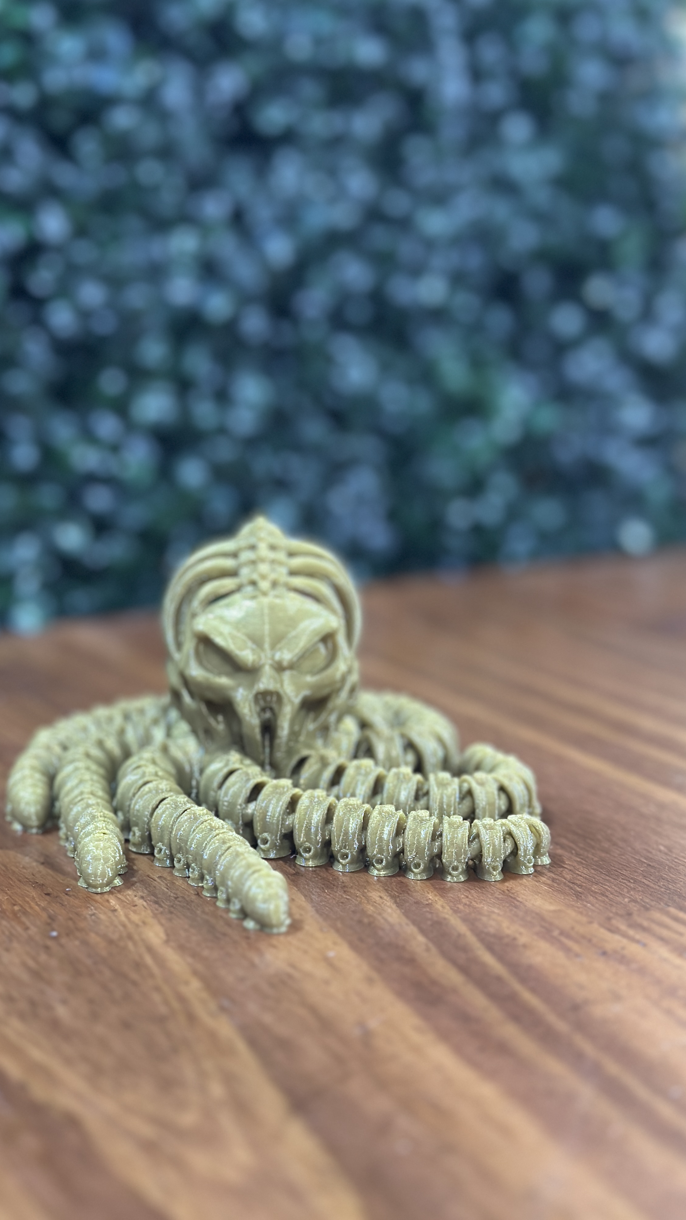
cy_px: 603
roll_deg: +0.6
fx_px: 1714
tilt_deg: -10.6
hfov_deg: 22.5
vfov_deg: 39.2
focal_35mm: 53
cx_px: 231
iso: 400
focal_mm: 6.86
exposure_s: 1/33
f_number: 1.78
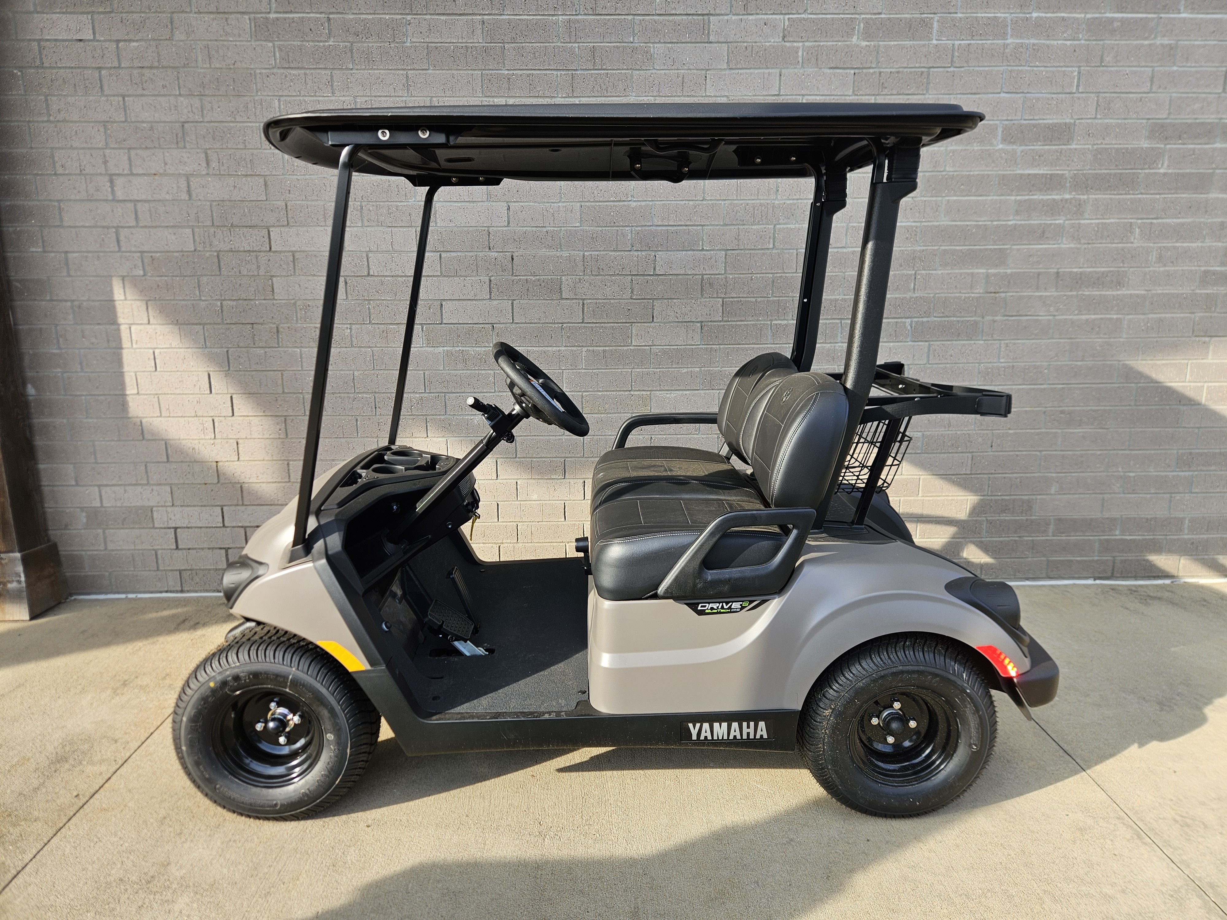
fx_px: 815
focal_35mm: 23
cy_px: 460
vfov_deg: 58.9
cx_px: 614
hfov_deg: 73.9
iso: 25
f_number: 1.8
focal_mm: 5.4
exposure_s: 1/420
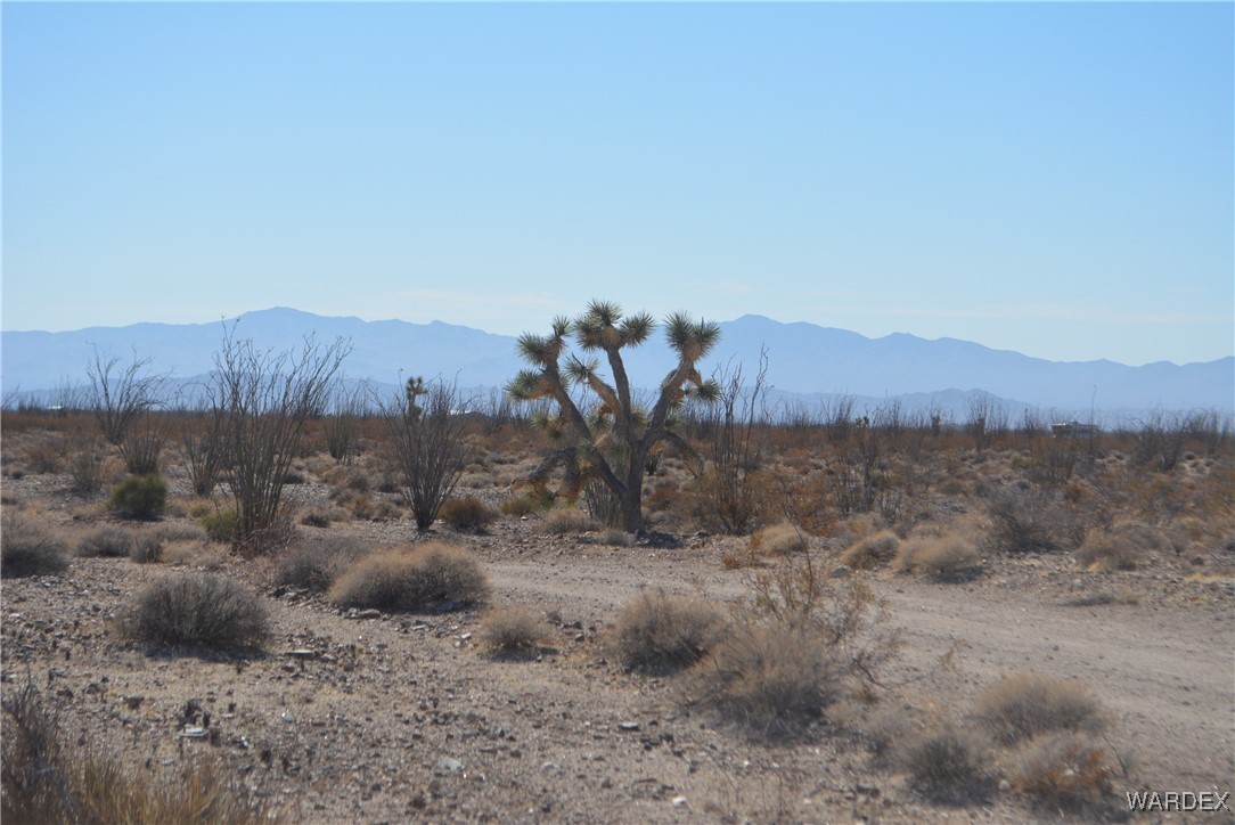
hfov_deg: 24.6
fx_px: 2832
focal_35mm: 82
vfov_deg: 16.6
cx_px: 618
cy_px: 412
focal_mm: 55
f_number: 8
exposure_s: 1/2000
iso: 400
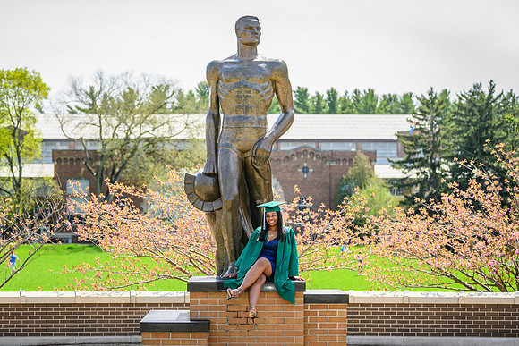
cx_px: 263
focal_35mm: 87
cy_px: 173
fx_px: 1251
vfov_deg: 15.8
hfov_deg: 23.4
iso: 400
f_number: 4
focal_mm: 85
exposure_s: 1/2000
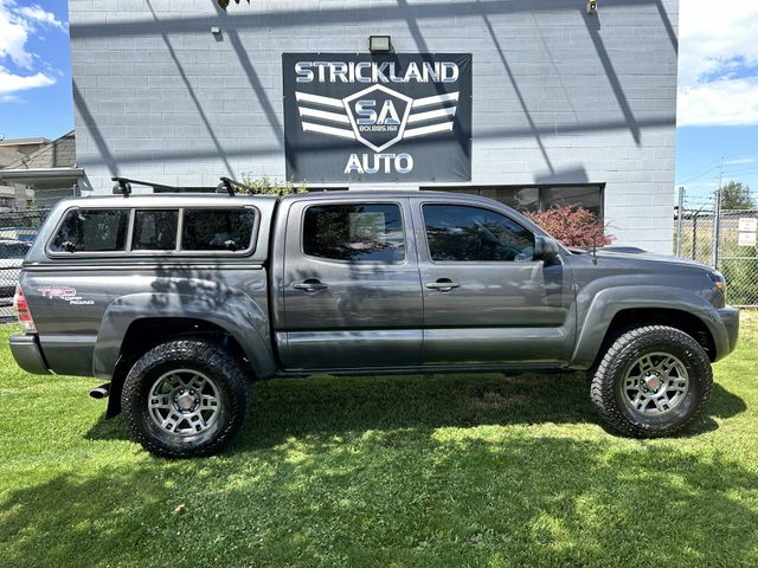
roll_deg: +1.2
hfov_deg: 71.6
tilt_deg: -3.5
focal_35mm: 24
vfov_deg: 56.8
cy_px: 284
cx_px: 379
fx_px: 526
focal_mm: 6.86
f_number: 1.78
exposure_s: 1/663
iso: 80
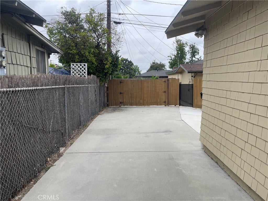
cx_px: 134
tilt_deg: -5.0
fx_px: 201
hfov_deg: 67.3
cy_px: 100
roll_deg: +1.0
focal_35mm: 26
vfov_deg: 53.1
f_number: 1.6
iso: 32
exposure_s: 1/831
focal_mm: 4.2
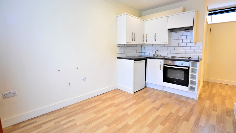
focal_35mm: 16
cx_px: 120
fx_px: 100
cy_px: 57
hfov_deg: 99.4
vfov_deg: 66.8
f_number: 3.5
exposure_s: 1/15
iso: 280
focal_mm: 10
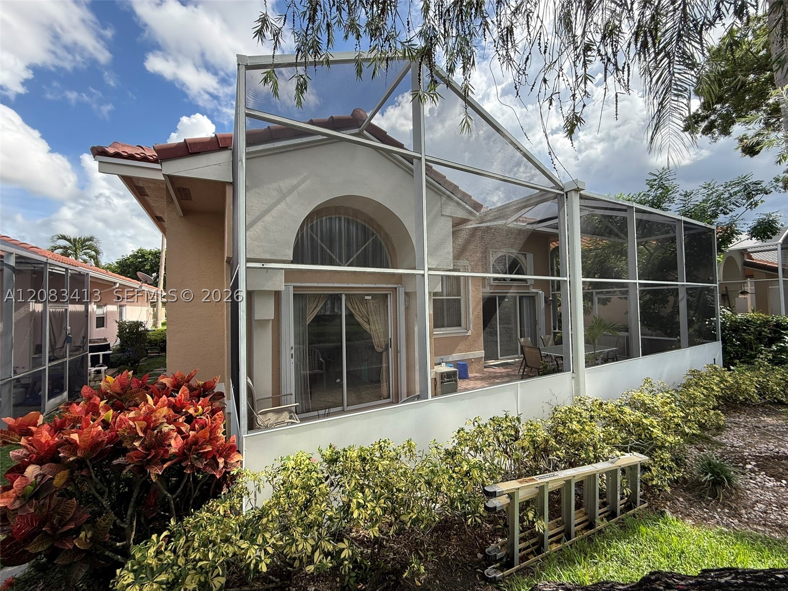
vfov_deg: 85.7
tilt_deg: +1.7
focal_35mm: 14
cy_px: 296
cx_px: 394
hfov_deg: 102.1
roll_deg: +0.8
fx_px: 319
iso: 50
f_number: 2.2
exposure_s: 1/379
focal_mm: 2.22
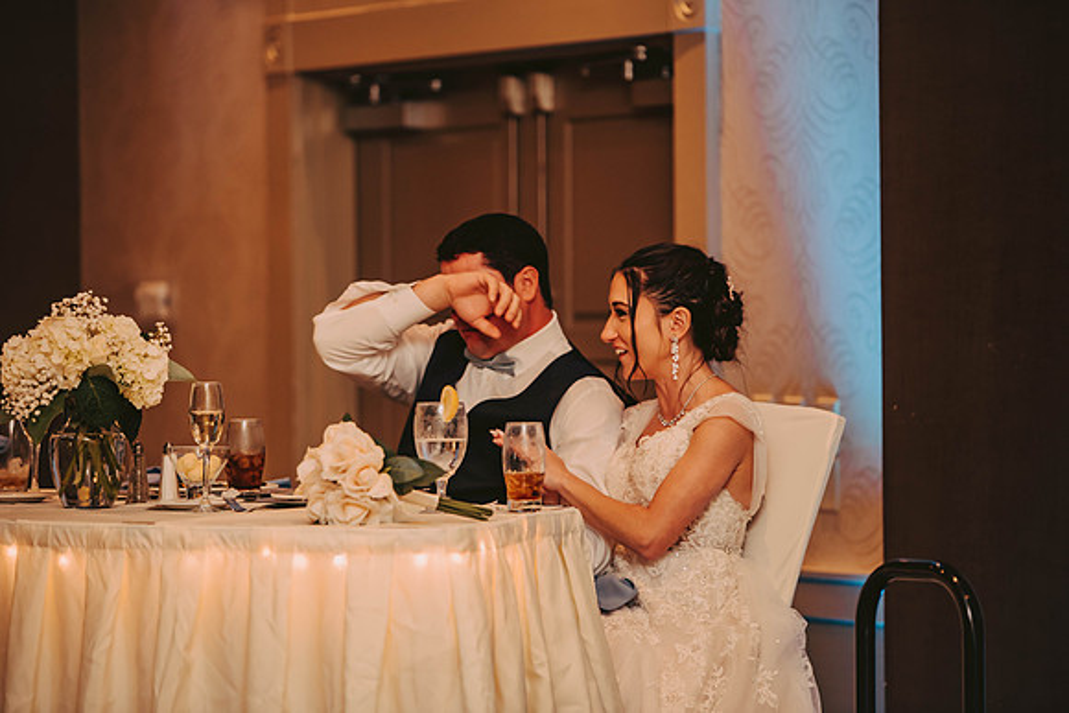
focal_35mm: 155
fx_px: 4603
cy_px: 356
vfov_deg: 8.9
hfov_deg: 13.2
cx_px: 534
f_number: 2.8
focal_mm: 155
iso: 800
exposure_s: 1/60
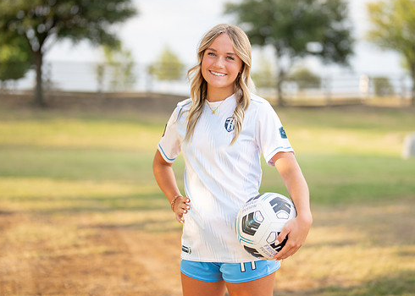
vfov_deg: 20.7
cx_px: 230
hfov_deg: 28.6
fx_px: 813
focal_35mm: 69
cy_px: 143
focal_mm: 50
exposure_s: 1/1600
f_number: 1.2
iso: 100
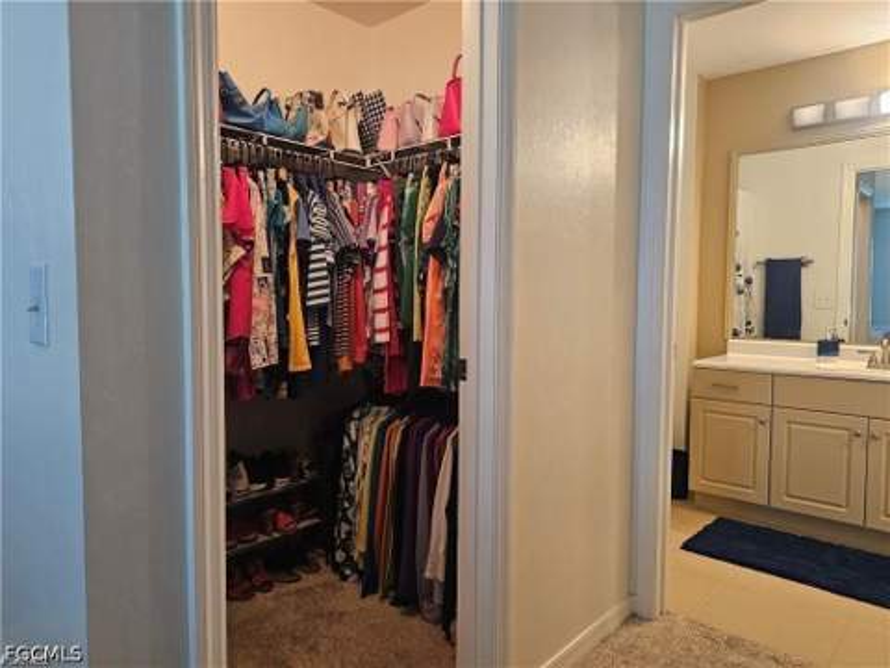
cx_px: 445
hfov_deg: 73.9
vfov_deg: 58.9
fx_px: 591
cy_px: 334
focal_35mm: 23
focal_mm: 6.3
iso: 1000
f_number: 1.7
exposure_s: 1/120
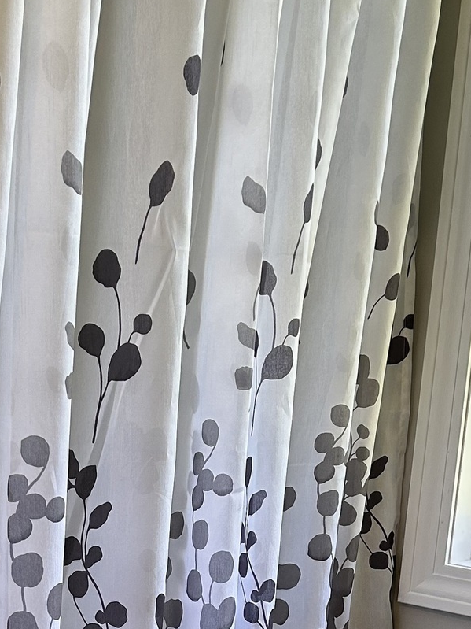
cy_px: 660
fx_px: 1361
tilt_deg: -15.9
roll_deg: -2.5
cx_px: 128
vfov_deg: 24.5
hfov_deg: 19.5
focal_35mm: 75
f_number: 1.5
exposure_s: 1/120
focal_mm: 5.7
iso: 100
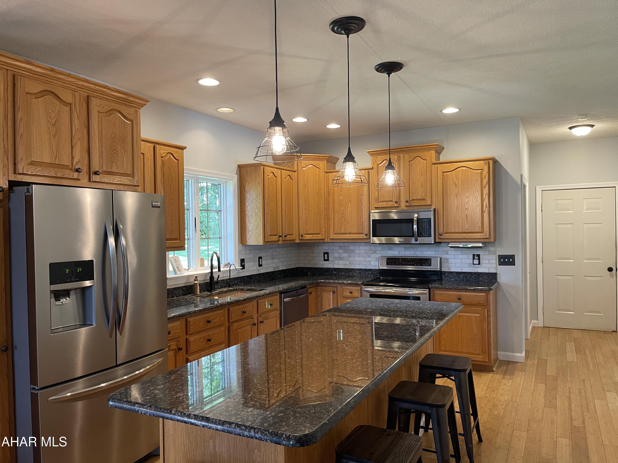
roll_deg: +1.0
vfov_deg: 54.9
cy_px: 232
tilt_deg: -1.3
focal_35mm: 25
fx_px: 446
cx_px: 309
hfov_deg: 69.4
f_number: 1.6
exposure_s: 1/60
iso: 125
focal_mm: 5.1
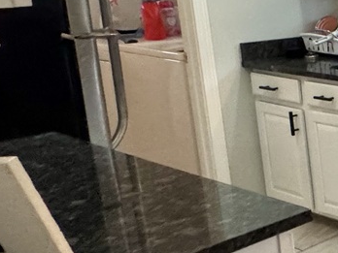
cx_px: 681
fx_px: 566
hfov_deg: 19.1
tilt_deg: -11.1
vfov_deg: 25.0
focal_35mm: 58
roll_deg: -0.8
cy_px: 71
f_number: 2.2
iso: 640
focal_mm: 2.22
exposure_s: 1/60
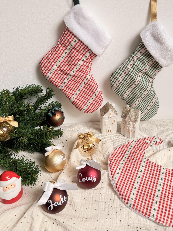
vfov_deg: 63.3
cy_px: 102
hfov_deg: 49.6
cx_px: 98
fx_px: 187
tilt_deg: -29.4
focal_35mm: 28
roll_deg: -0.2
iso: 64
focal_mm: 6.76
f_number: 1.78
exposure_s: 1/121
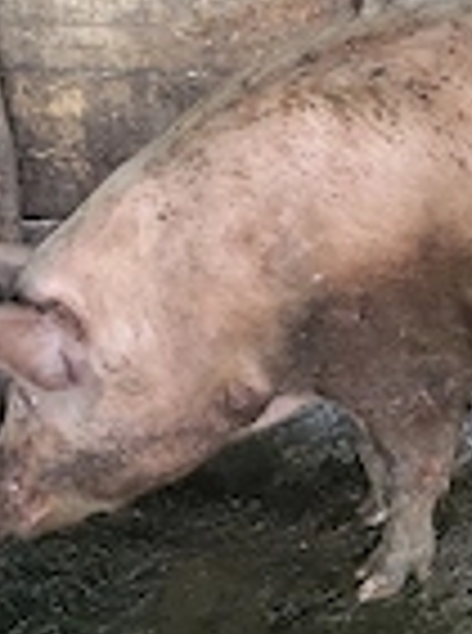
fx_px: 1352
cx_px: 441
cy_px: 418
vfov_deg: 26.3
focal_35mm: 74
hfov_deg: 19.4
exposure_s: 1/25.1
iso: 800
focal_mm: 5.4
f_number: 1.8
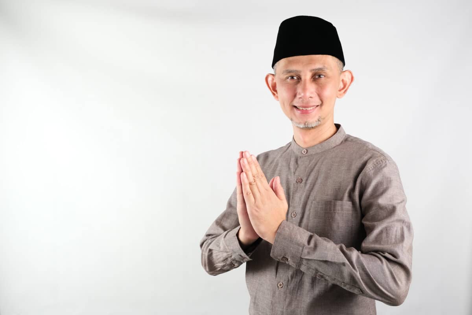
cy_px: 158
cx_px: 236
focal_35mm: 38
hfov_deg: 50.7
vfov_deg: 35.1
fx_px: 498
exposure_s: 1/100
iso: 500
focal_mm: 25.4
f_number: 7.1
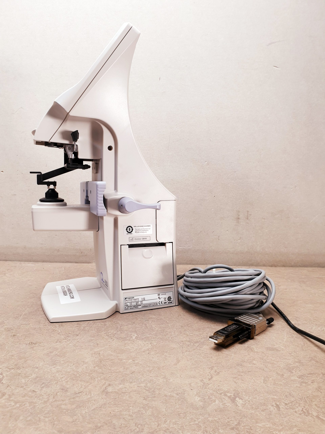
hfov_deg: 53.1
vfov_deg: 67.3
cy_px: 217
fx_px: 325
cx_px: 162
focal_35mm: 26
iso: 80
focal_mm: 4.3
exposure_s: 1/50
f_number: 2.4
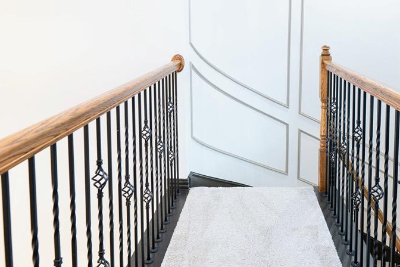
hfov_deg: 57.8
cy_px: 68
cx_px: 255
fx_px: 356
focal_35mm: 32
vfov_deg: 40.0
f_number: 4
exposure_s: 1/10
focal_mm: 14
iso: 400
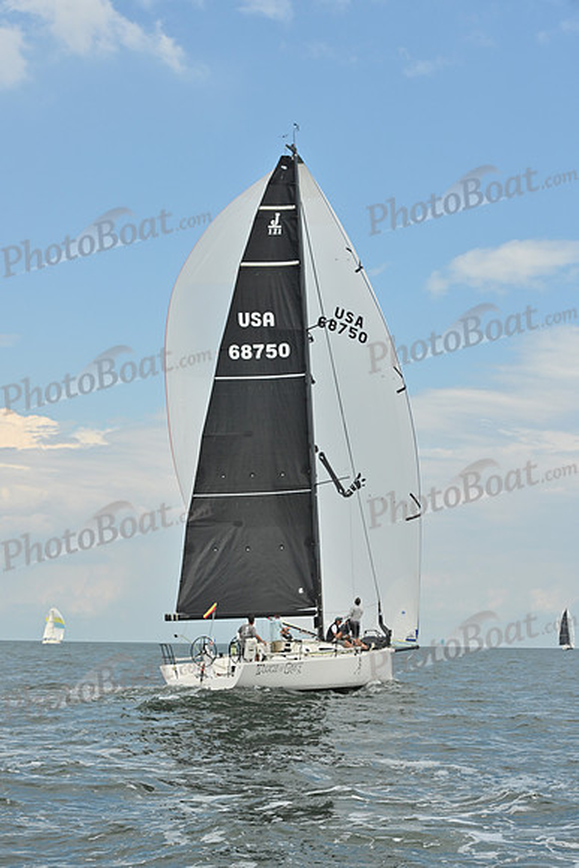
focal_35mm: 70
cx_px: 290
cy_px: 434
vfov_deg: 28.8
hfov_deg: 19.5
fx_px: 1688
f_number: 13
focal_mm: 70
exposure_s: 1/800
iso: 320
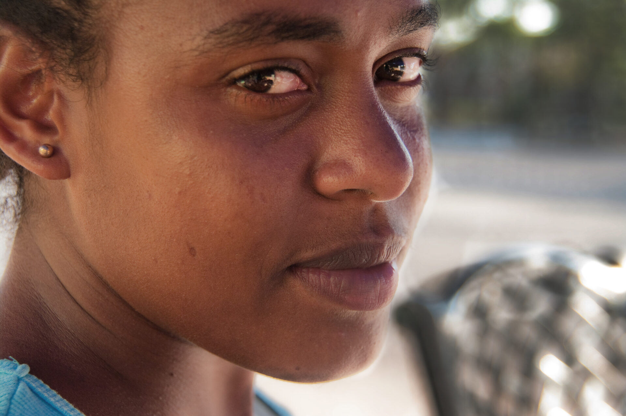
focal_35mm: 75
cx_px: 313
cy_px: 208
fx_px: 1303
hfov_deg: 27.0
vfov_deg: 18.1
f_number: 5.6
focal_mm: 50
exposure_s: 1/90
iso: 200
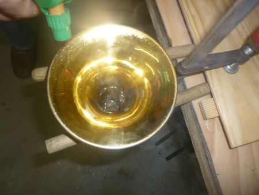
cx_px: 130
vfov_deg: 48.3
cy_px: 98
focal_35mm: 29
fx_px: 217
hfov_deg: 61.6
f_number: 3.3
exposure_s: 1/60
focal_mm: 5.2
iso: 100
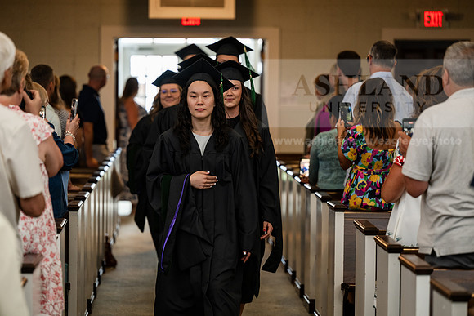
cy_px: 158
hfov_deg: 15.2
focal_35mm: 135
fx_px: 1778
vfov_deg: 10.2
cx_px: 237
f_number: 3.2
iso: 1250
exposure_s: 1/200
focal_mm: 135
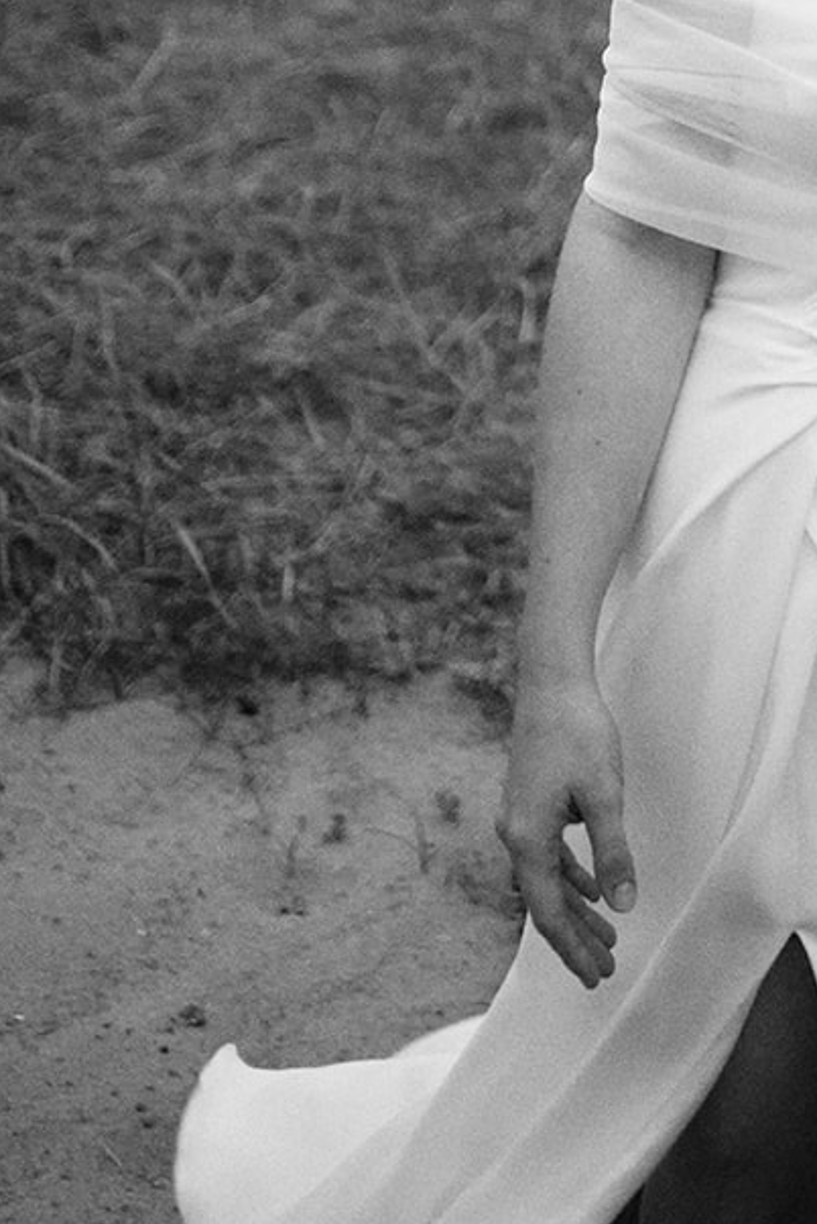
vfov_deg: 20.5
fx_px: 3162
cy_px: -250
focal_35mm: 93
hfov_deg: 14.1
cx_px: 1076
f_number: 1.4
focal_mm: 23
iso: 1250
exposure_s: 1/100
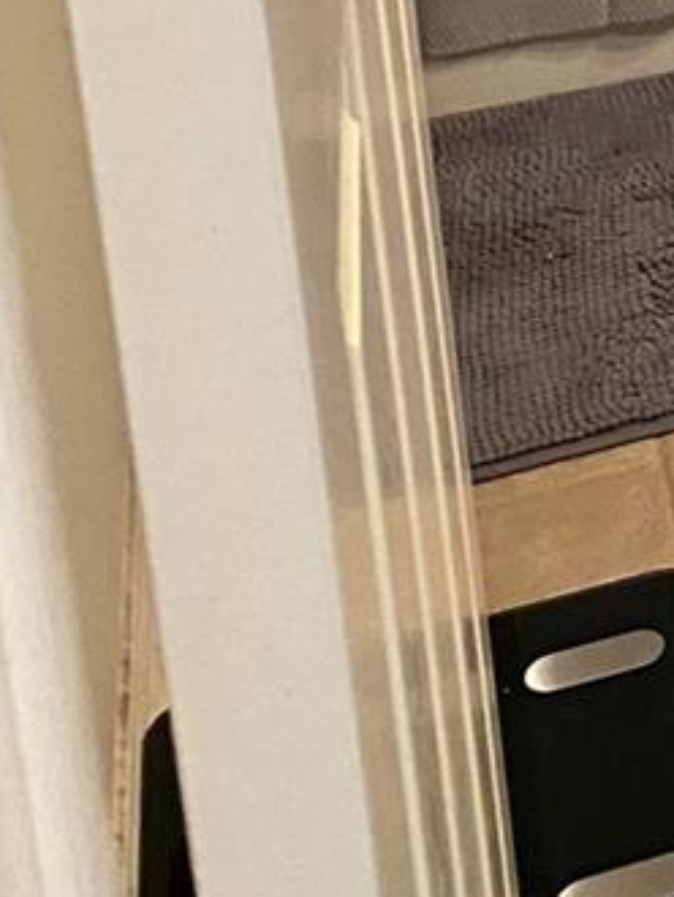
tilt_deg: -13.5
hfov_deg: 10.8
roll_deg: +2.6
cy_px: -775
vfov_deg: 14.2
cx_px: 1514
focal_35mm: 121
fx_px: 3137
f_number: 1.8
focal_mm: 4.25
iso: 320
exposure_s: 1/60
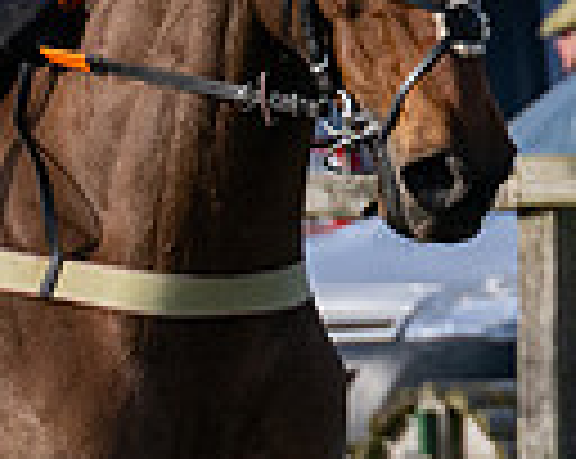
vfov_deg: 1.4
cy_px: 173
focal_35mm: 1088
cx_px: 267
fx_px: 18519
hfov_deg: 1.8
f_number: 5
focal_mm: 125
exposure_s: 1/4000
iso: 400
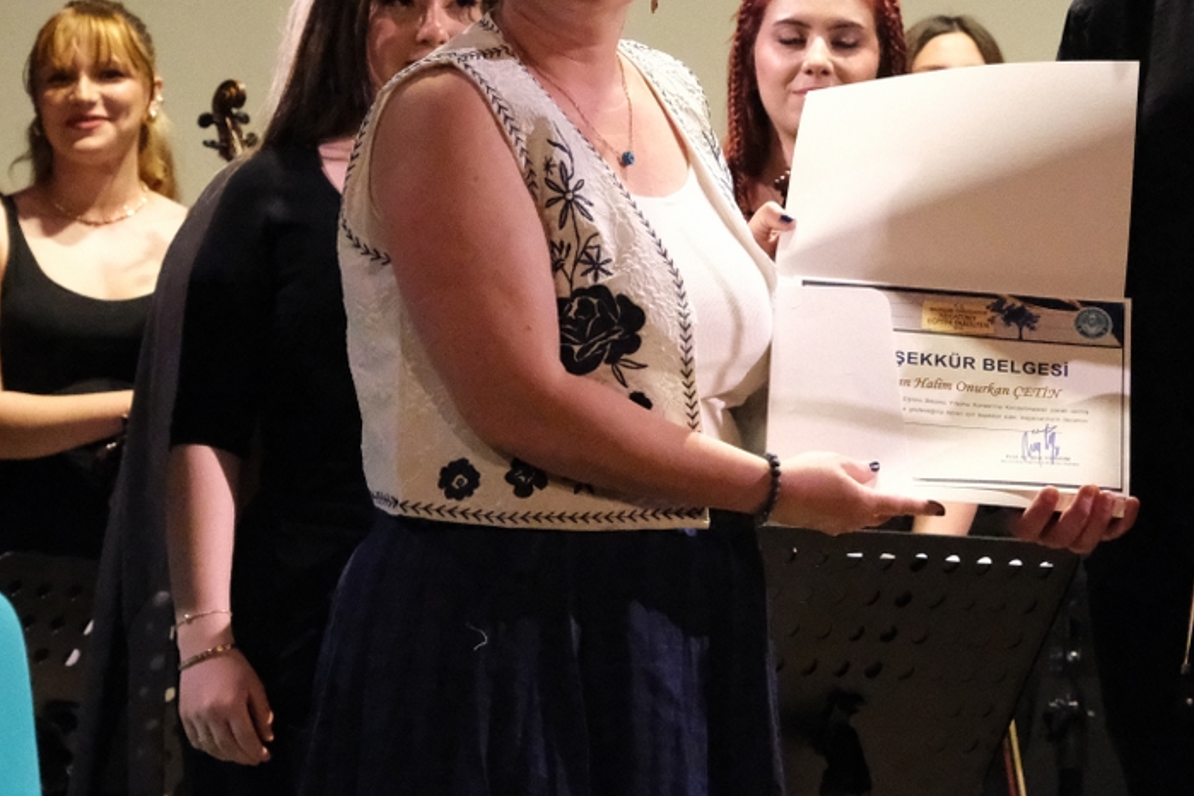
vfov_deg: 9.4
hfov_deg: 14.0
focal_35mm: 146
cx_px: 962
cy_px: 138
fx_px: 4842
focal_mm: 56.5
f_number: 5.6
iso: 25600
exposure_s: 1/350
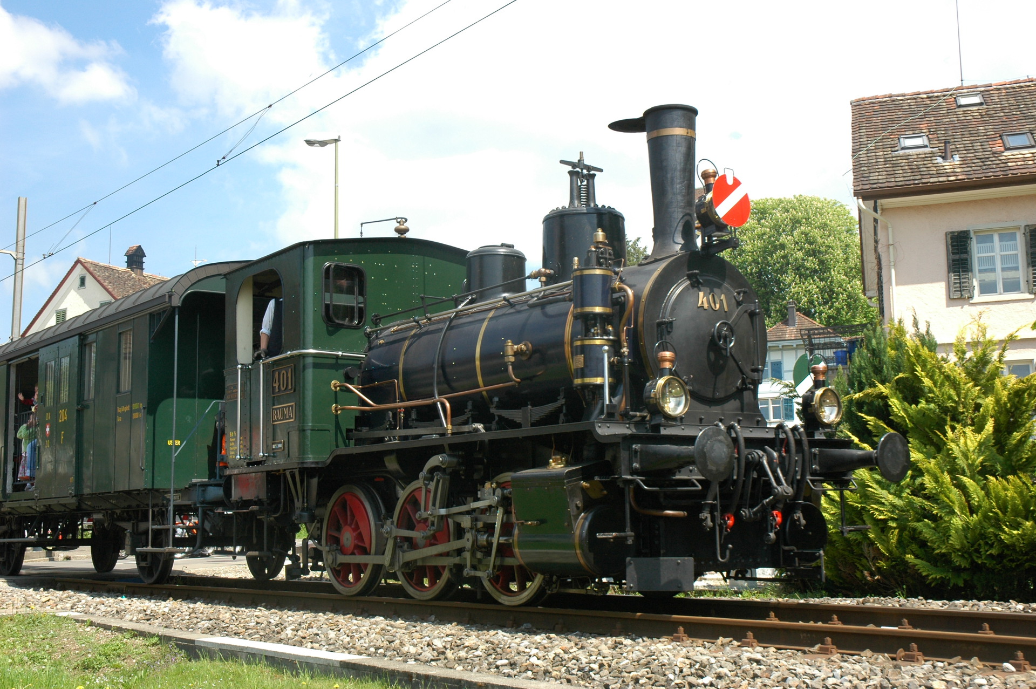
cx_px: 518
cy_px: 344
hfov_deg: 42.4
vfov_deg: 28.9
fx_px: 1337
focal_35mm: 46
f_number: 9
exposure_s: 1/250
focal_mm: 31
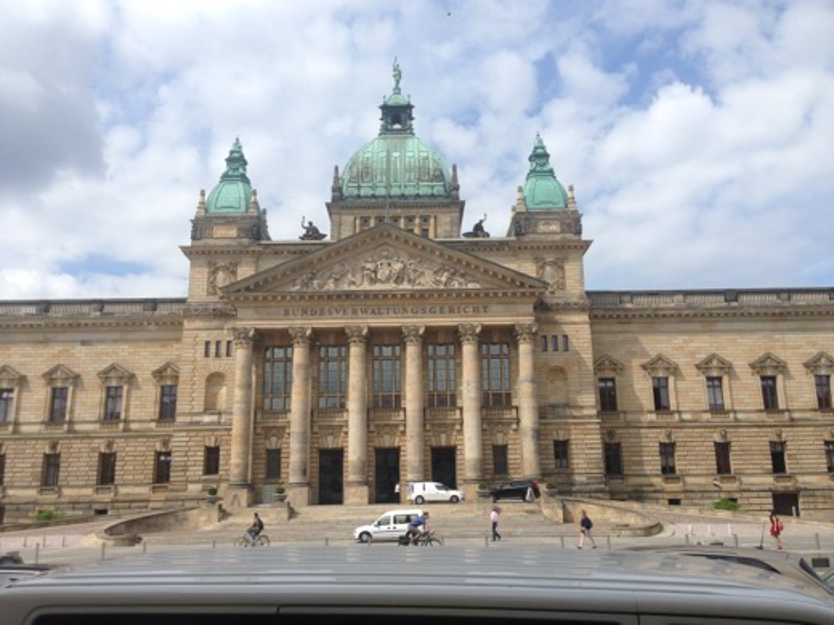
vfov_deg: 42.9
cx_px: 417
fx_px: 795
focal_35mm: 33
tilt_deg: +13.2
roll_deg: -0.4
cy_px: 312
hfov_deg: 55.4
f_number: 2.4
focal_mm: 4.12
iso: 50
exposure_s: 1/1642
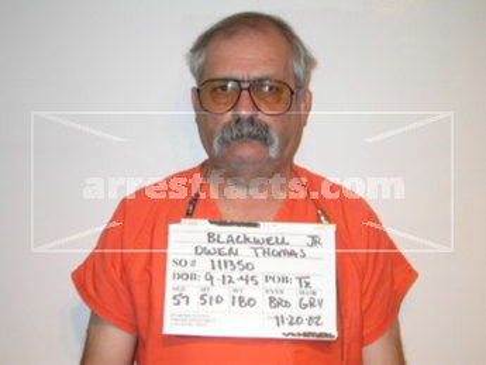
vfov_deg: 24.0
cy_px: 182
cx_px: 243
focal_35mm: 61
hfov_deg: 31.7
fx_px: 857
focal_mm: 12.7
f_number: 3.1
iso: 100
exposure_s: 1/60.3
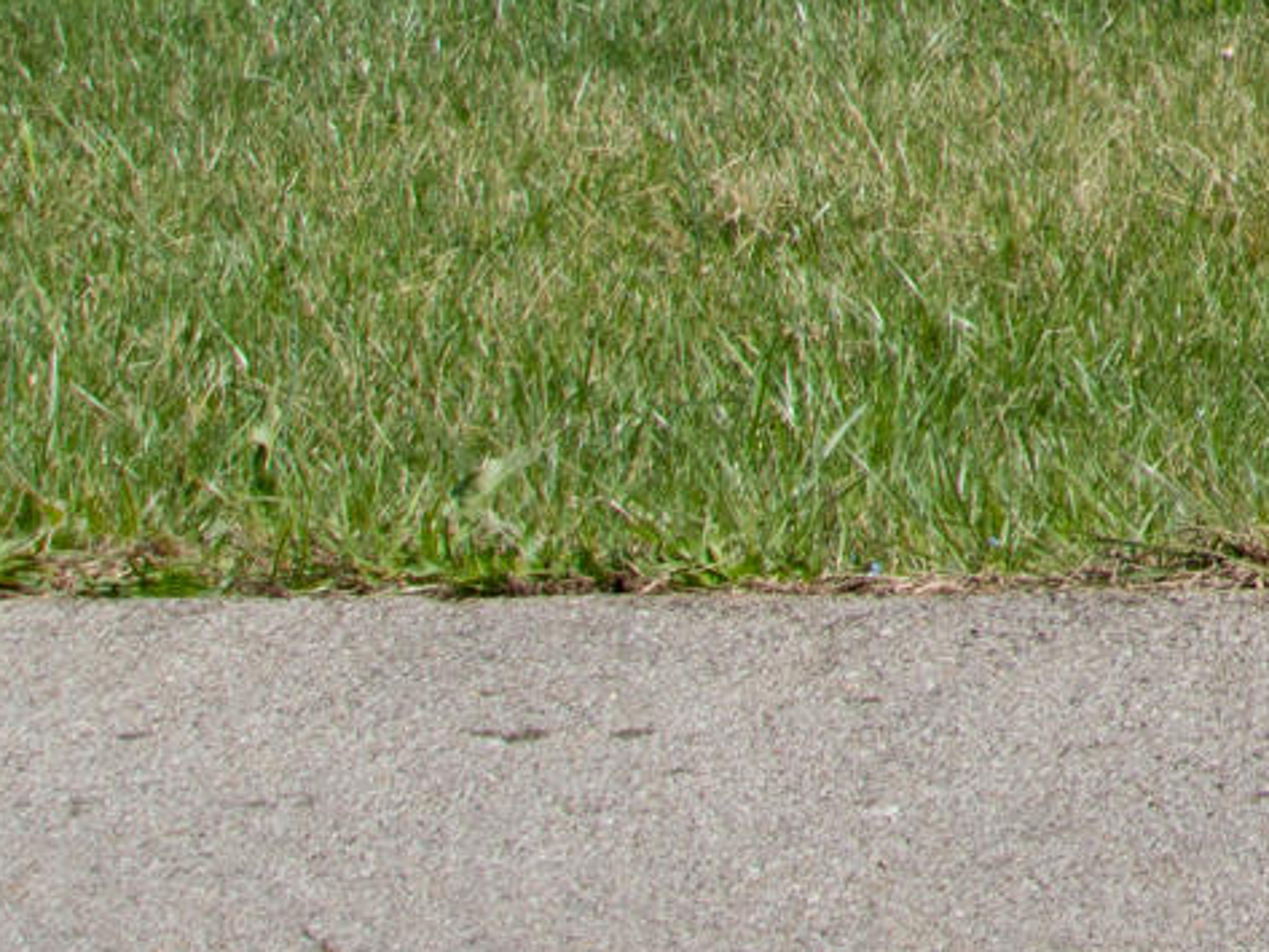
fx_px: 7150
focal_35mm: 195
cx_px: 3303
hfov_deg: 8.9
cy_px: -1609
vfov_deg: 7.0
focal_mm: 32
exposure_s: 1/400
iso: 320
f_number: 13
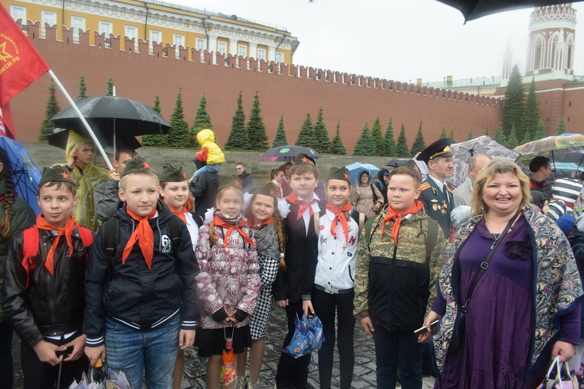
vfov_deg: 47.9
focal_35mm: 27
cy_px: 194
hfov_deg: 67.4
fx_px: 438
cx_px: 292
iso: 400
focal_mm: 18
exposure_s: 1/200
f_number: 7.1
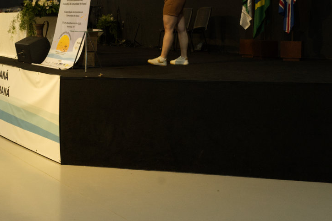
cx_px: 98
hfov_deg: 34.0
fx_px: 535
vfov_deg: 23.1
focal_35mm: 58
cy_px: 51
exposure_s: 1/100
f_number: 5.6
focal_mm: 35
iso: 5000
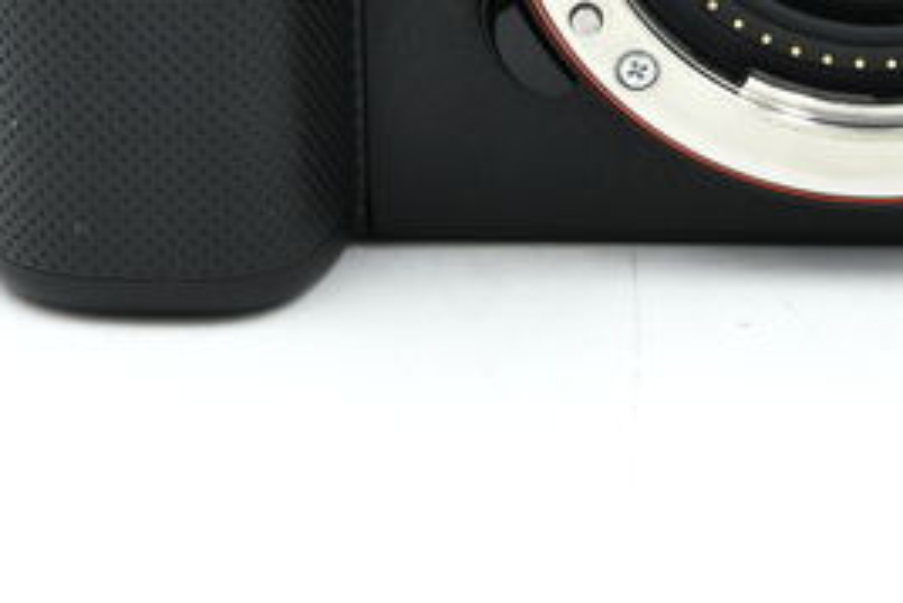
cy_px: -278
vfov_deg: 5.2
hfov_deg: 7.9
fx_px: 6550
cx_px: 785
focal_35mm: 261
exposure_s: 1/13
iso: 100
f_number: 14
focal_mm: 70
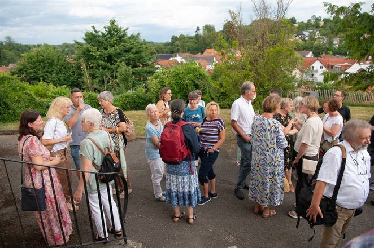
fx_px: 249
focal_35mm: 24
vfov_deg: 53.0
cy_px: 124
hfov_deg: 73.8
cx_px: 187
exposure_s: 1/200
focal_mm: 24
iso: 800
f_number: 5.6
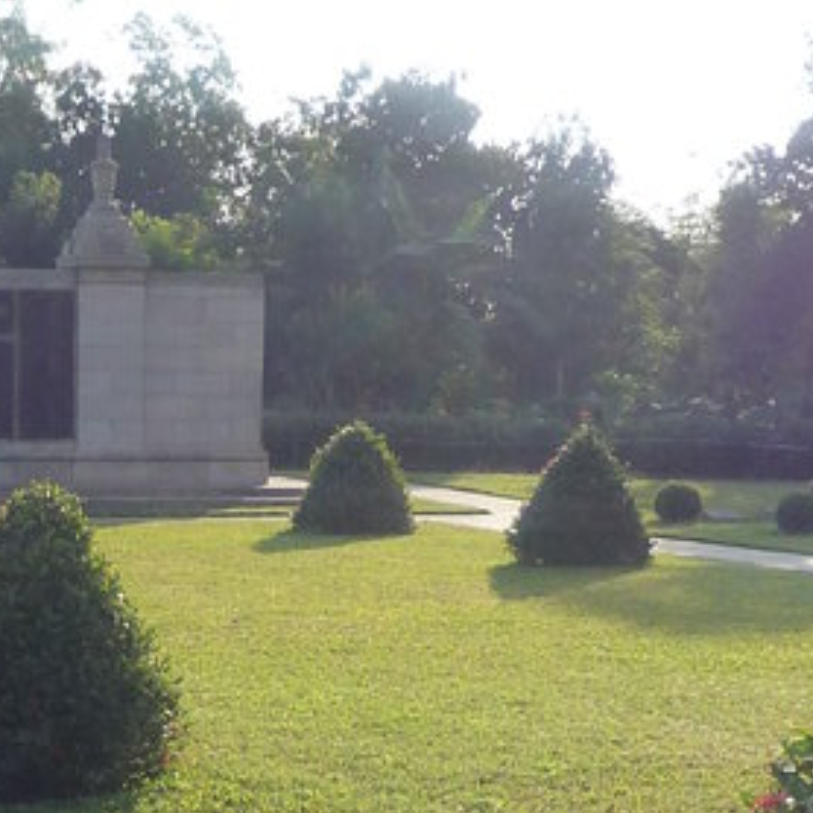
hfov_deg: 18.3
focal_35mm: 94
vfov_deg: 18.0
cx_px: 158
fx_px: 2498
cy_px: 839
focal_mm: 4.5
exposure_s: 1/500
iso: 160
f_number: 3.5
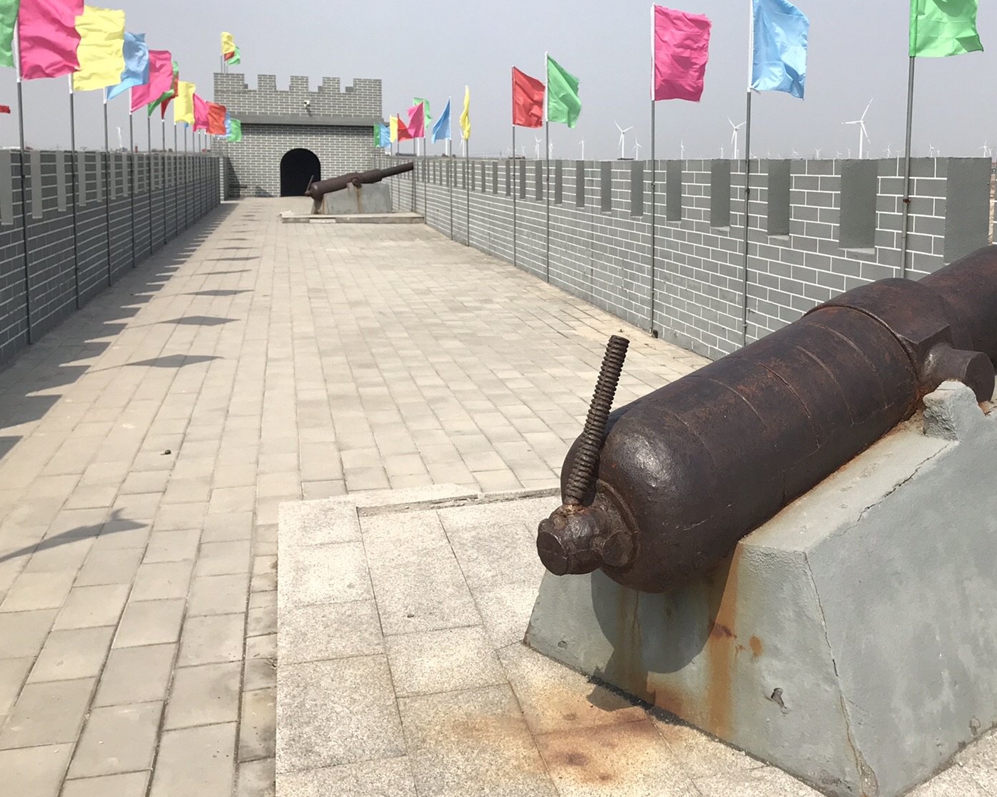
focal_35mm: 39
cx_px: 644
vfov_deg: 37.9
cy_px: 278
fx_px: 1151
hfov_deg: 46.3
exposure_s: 1/2283
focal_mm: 3.99
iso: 20
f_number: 1.8
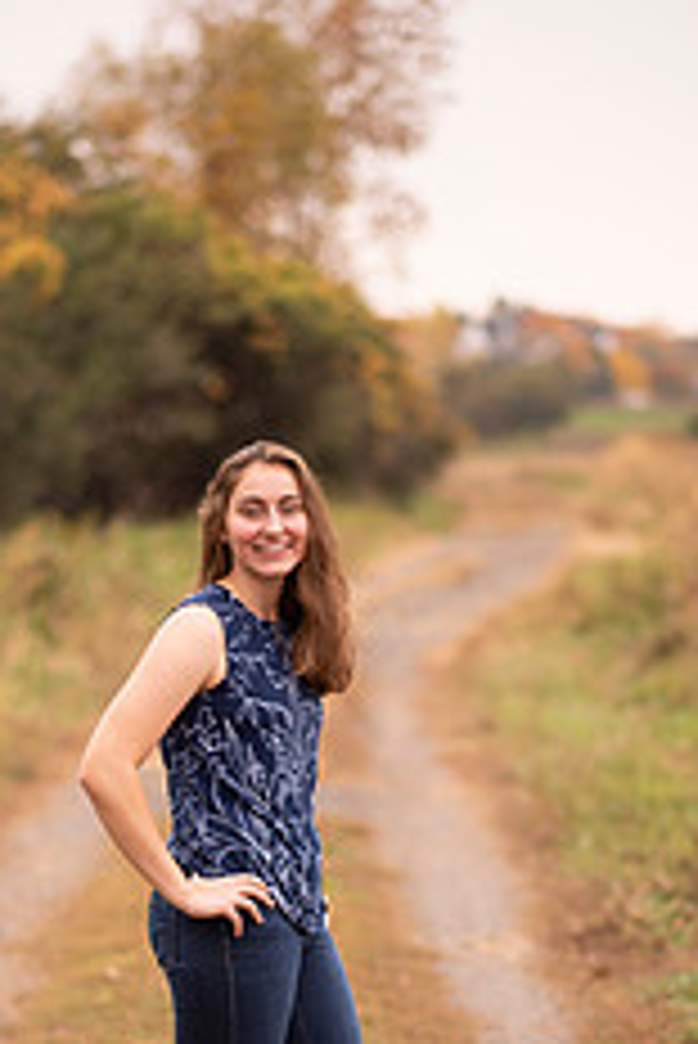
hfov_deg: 8.3
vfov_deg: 12.4
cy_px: 778
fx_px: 4791
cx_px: 261
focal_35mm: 165
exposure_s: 1/250
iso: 160
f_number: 1.8
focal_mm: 85
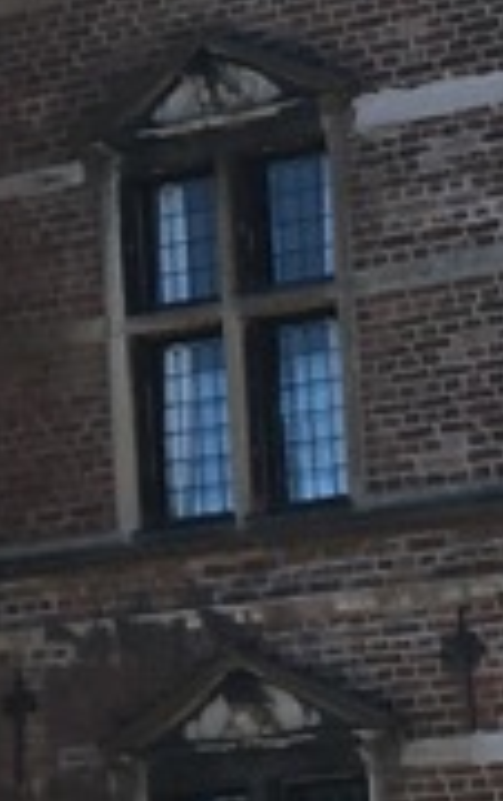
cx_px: -984
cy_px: 280
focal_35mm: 218
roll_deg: +0.0
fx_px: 4766
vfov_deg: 9.6
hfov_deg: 5.7
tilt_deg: +9.5
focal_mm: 4.15
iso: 25
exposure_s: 1/916
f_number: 2.2
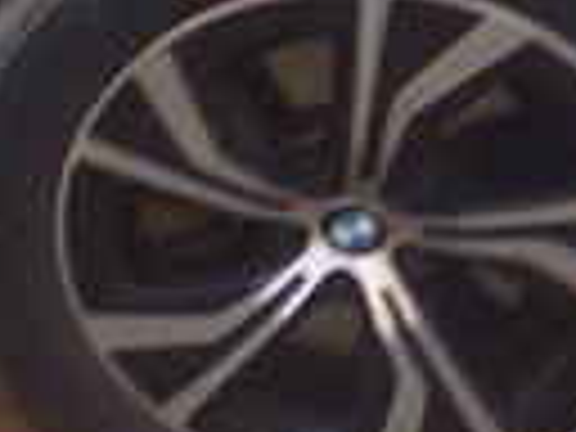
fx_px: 2113
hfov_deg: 13.1
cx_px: -630
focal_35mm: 127
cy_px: 52
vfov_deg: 11.6
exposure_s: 1/104
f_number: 1.8
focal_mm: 4.65
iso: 50
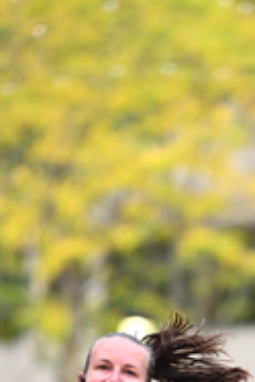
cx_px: 278
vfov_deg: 4.0
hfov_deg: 2.7
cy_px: 466
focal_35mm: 514
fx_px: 5451
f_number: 2.8
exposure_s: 1/1600
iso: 1000
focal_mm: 175
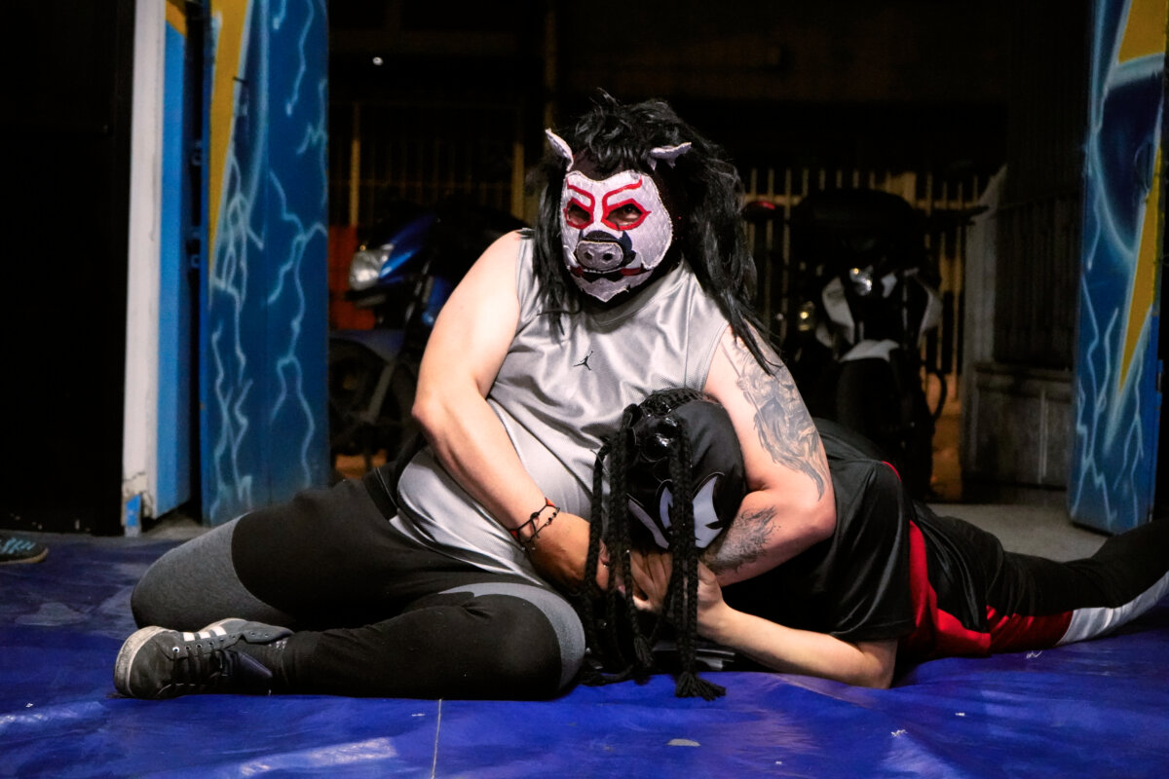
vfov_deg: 19.5
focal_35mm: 70
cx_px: 584
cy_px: 390
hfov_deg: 28.8
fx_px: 2273
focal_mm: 70
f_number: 6.3
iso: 16000
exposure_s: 1/160
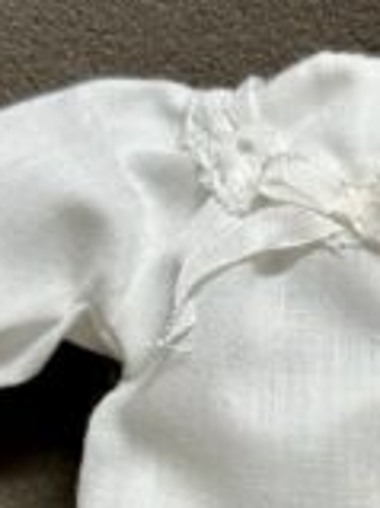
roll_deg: -0.1
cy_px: 540
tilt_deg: -18.2
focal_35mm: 121
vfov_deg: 15.9
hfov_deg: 12.0
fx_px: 1773
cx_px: 415
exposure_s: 1/386
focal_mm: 6.86
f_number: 1.78
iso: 64
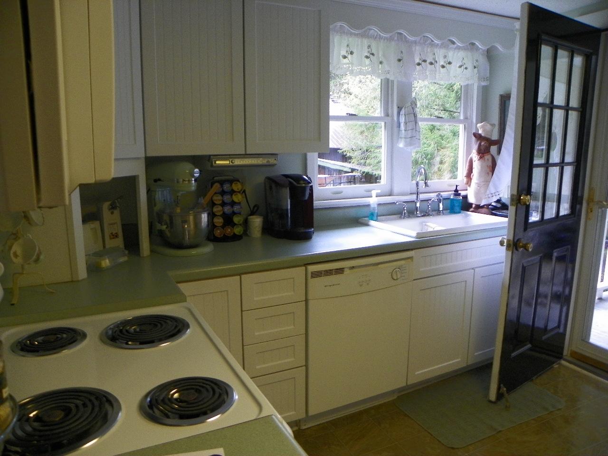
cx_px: 304
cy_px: 228
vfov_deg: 53.1
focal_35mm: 26
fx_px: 457
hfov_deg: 67.3
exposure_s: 1/30
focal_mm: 4.6
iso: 125
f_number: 2.8
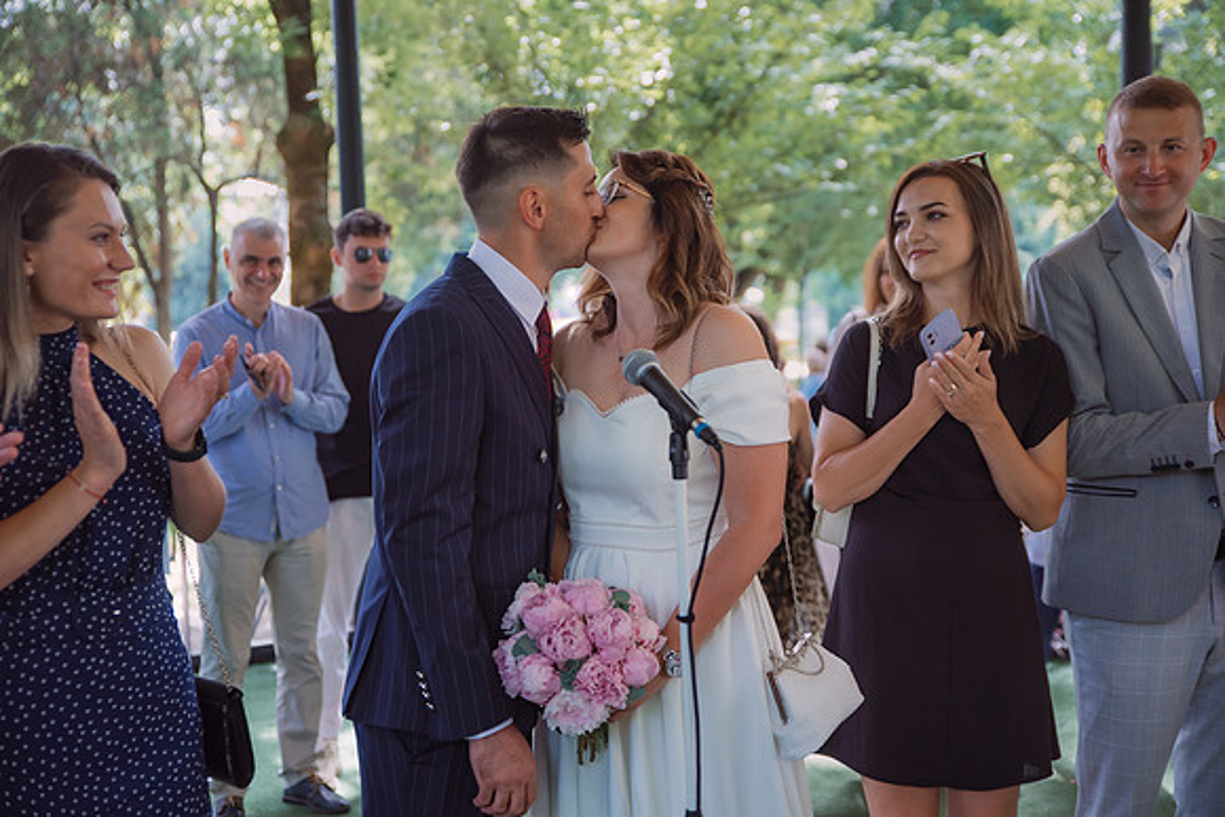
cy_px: 408
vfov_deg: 26.0
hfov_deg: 38.2
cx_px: 612
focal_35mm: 52
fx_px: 1770
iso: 500
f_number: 2.8
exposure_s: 1/320
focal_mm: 52
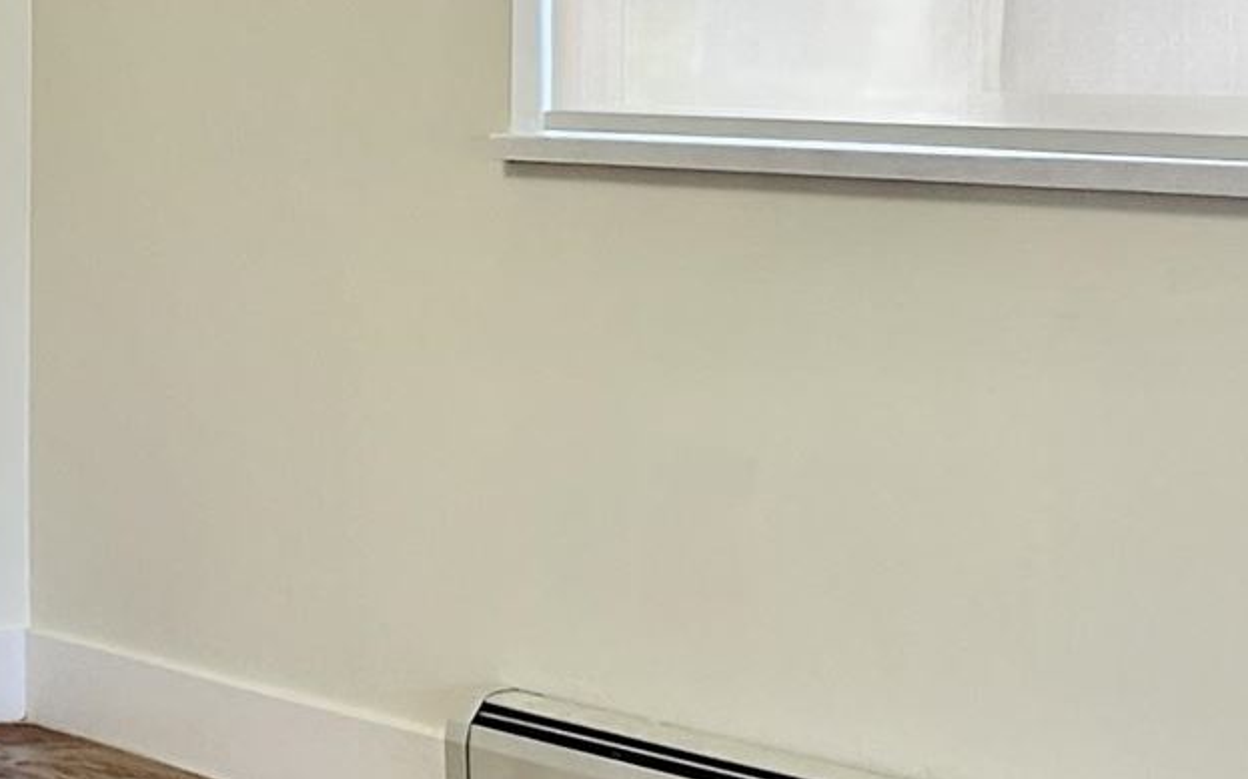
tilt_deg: -1.4
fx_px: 4624
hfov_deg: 15.0
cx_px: -154
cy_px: 46
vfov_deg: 9.6
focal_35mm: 136
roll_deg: +0.3
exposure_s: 1/120
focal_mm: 5.7
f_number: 1.5
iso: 32
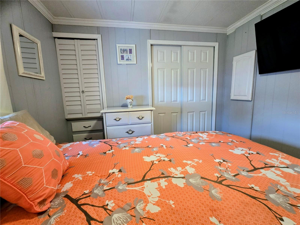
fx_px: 113
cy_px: 112
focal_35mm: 13
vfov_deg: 89.9
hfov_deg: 106.2
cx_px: 150
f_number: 2.2
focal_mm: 2.2
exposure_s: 1/60
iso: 250
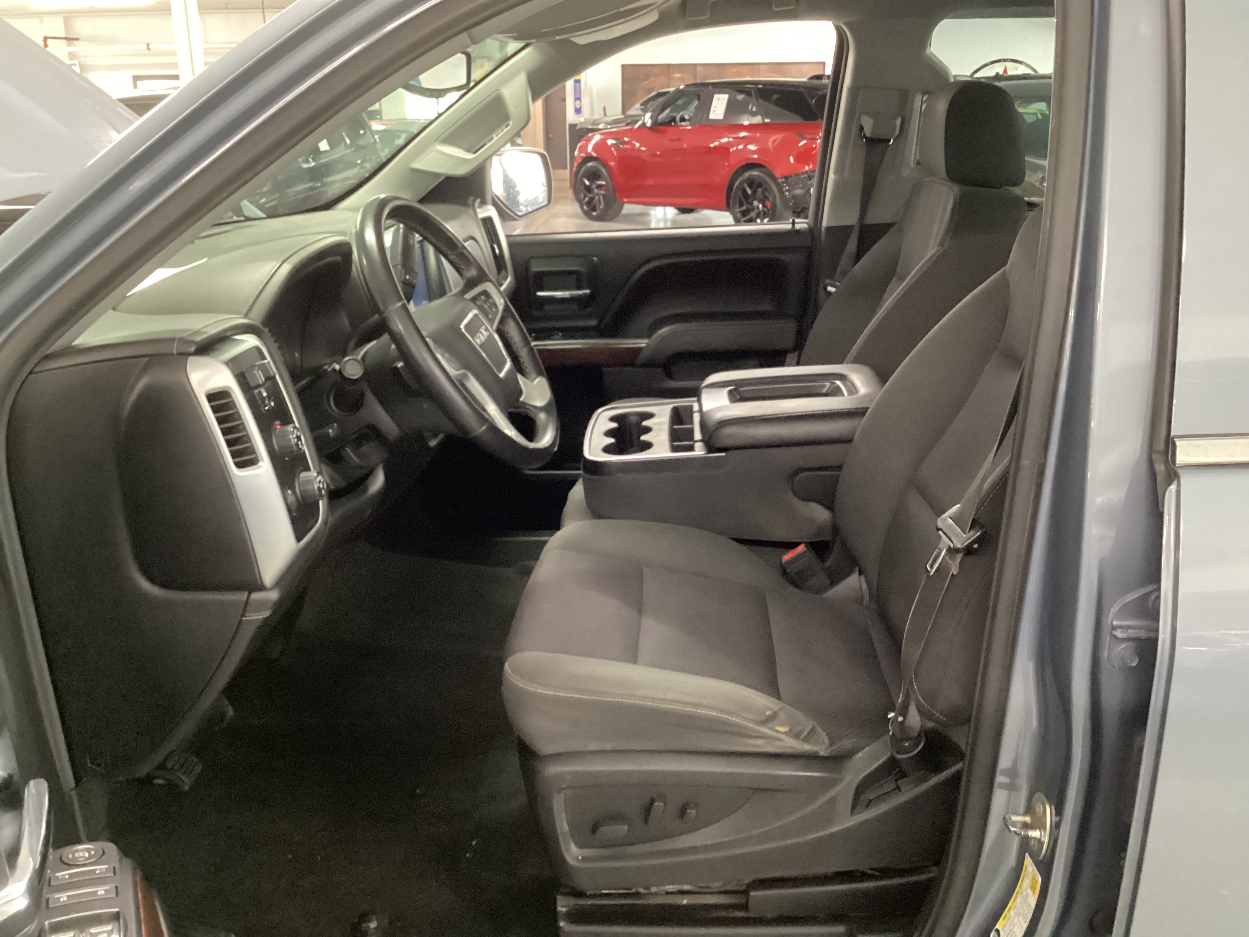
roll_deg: +0.8
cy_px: 468
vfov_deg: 45.4
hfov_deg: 58.4
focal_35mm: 31
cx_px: 624
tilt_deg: -20.0
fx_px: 1119
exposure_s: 1/25
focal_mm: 3.3
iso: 640
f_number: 2.4
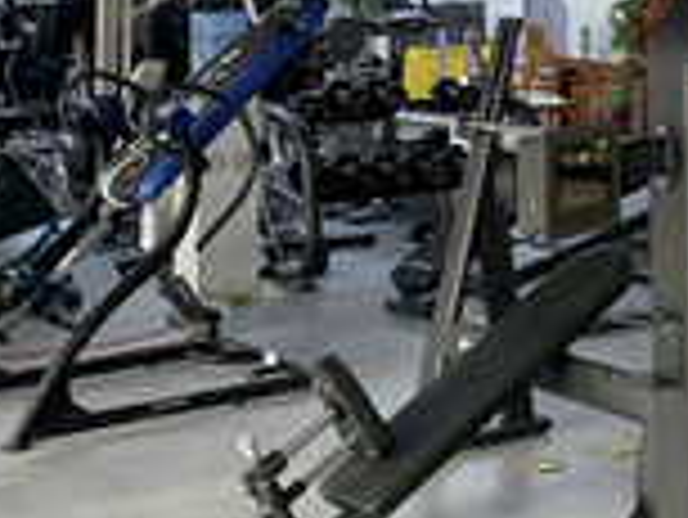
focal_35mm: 85
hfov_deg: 22.3
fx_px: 1691
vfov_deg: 16.6
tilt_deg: +1.8
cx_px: 657
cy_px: -110
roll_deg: +0.6
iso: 100
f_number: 1.8
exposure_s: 1/116
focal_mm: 4.25
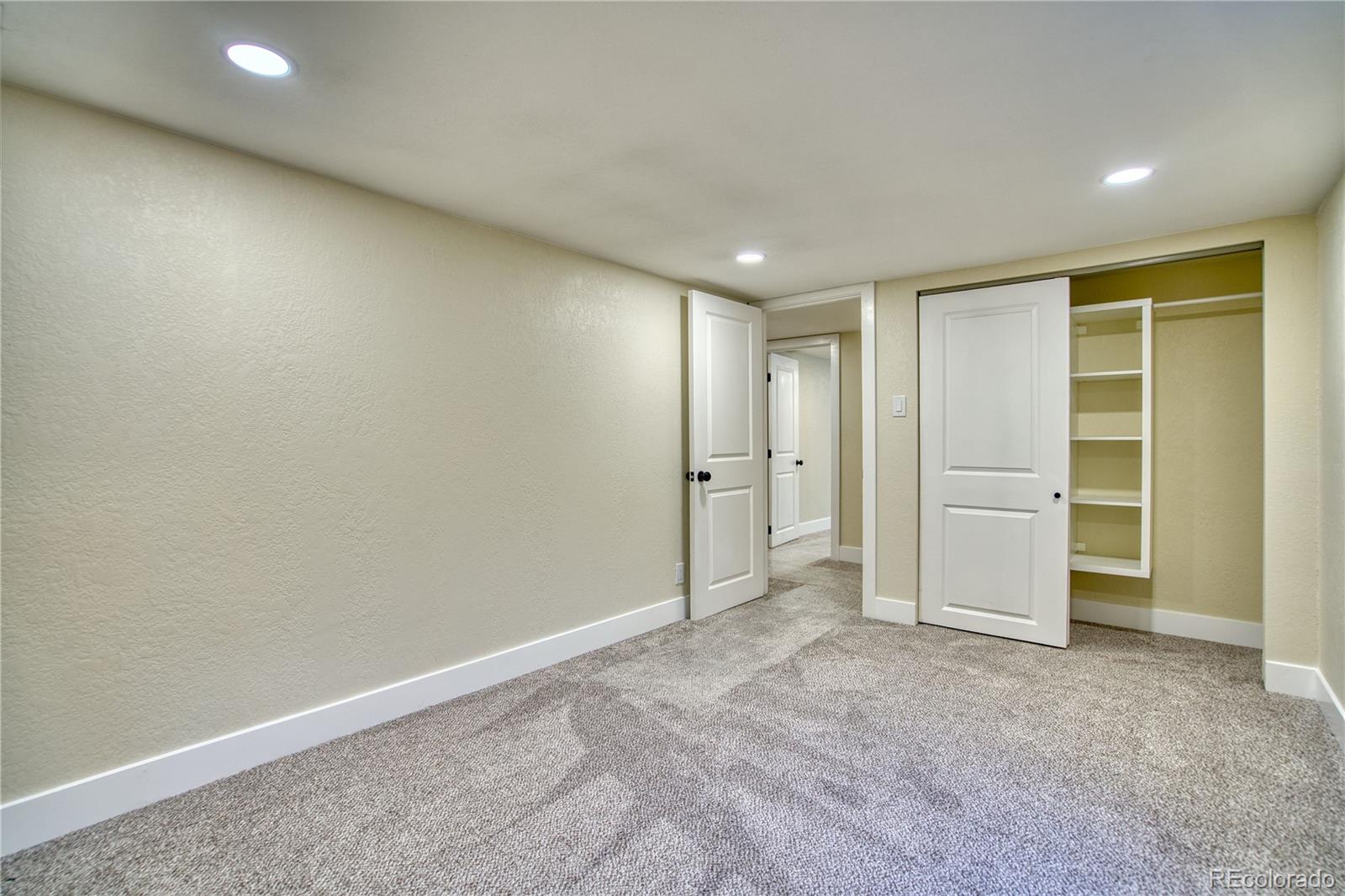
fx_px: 598
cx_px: 672
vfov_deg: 73.7
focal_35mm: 16
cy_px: 448
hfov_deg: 96.7
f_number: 4
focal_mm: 16
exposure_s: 1/60
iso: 500
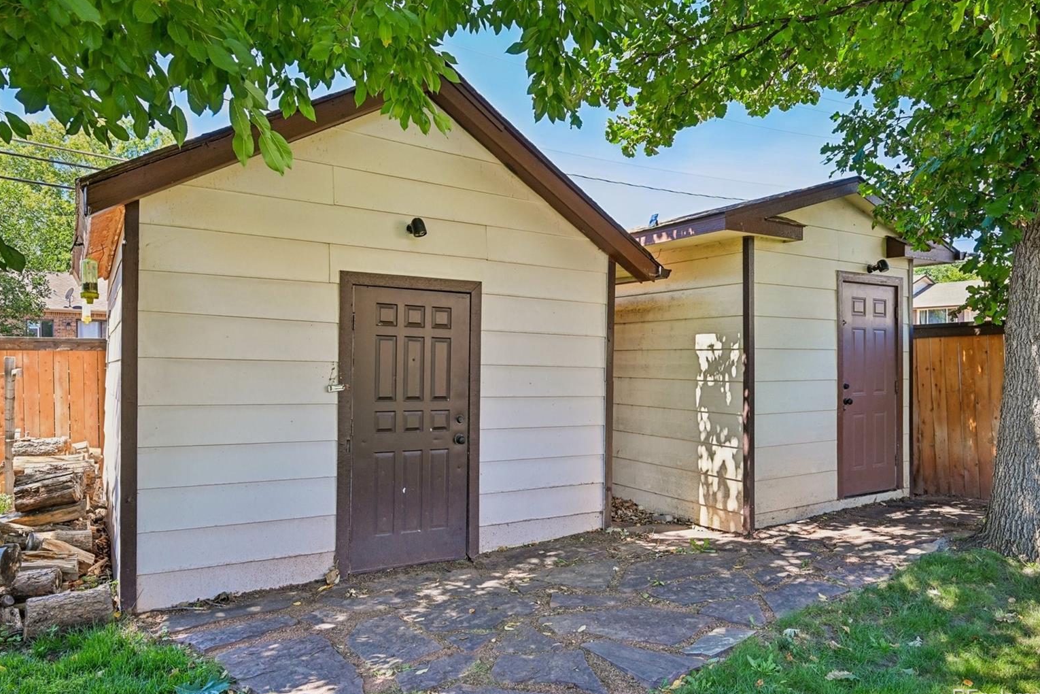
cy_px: 348
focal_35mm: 23
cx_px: 519
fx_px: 664
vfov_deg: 55.1
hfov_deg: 76.1
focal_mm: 22
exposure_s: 1/25
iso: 125
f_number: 9
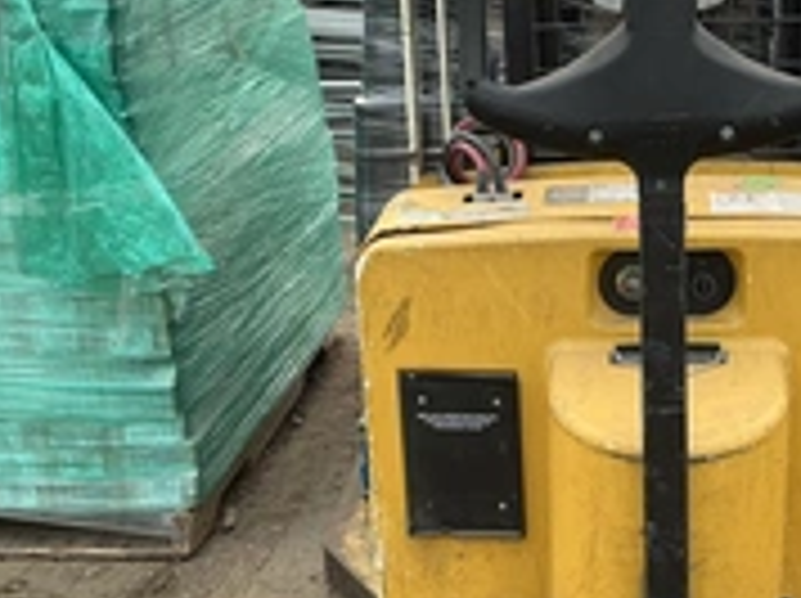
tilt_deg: -20.1
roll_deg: +0.6
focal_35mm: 63
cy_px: 337
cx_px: 594
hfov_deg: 30.3
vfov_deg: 23.2
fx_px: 1456
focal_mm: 3
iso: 20
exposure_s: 1/229
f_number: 1.8
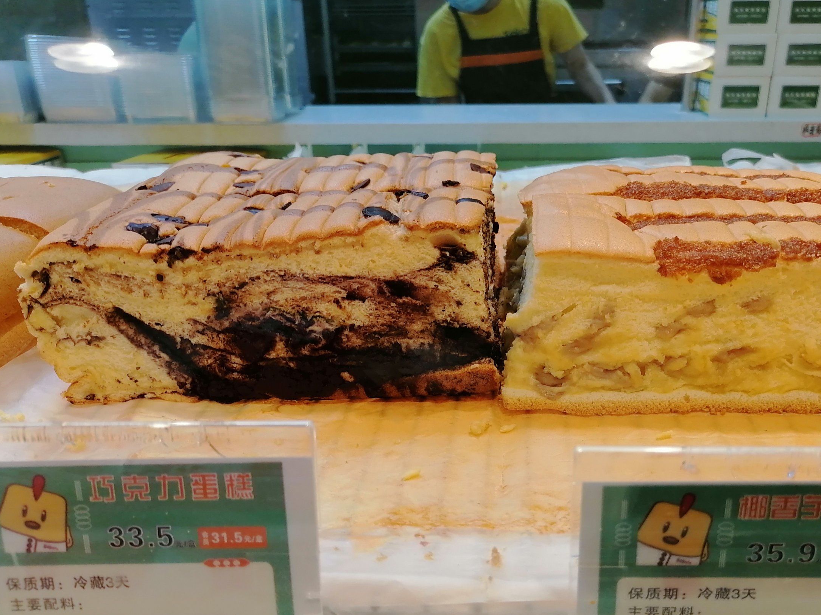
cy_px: 377
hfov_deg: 53.6
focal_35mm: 34
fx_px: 806
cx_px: 495
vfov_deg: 41.5
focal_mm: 5.3
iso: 50
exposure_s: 1/100
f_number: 1.8
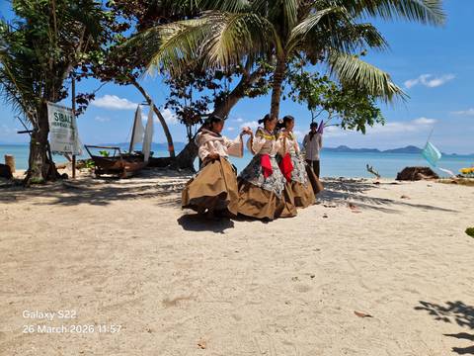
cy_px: 178
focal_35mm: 23
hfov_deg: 73.9
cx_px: 237
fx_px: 315
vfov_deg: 58.9
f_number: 1.8
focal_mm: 5.4
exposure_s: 1/3064
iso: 50
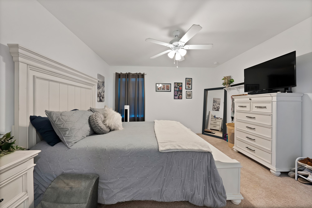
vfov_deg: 90.1
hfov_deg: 112.6
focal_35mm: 12
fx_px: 104
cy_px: 104
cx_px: 156
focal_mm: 12
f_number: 9
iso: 640
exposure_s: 1/2
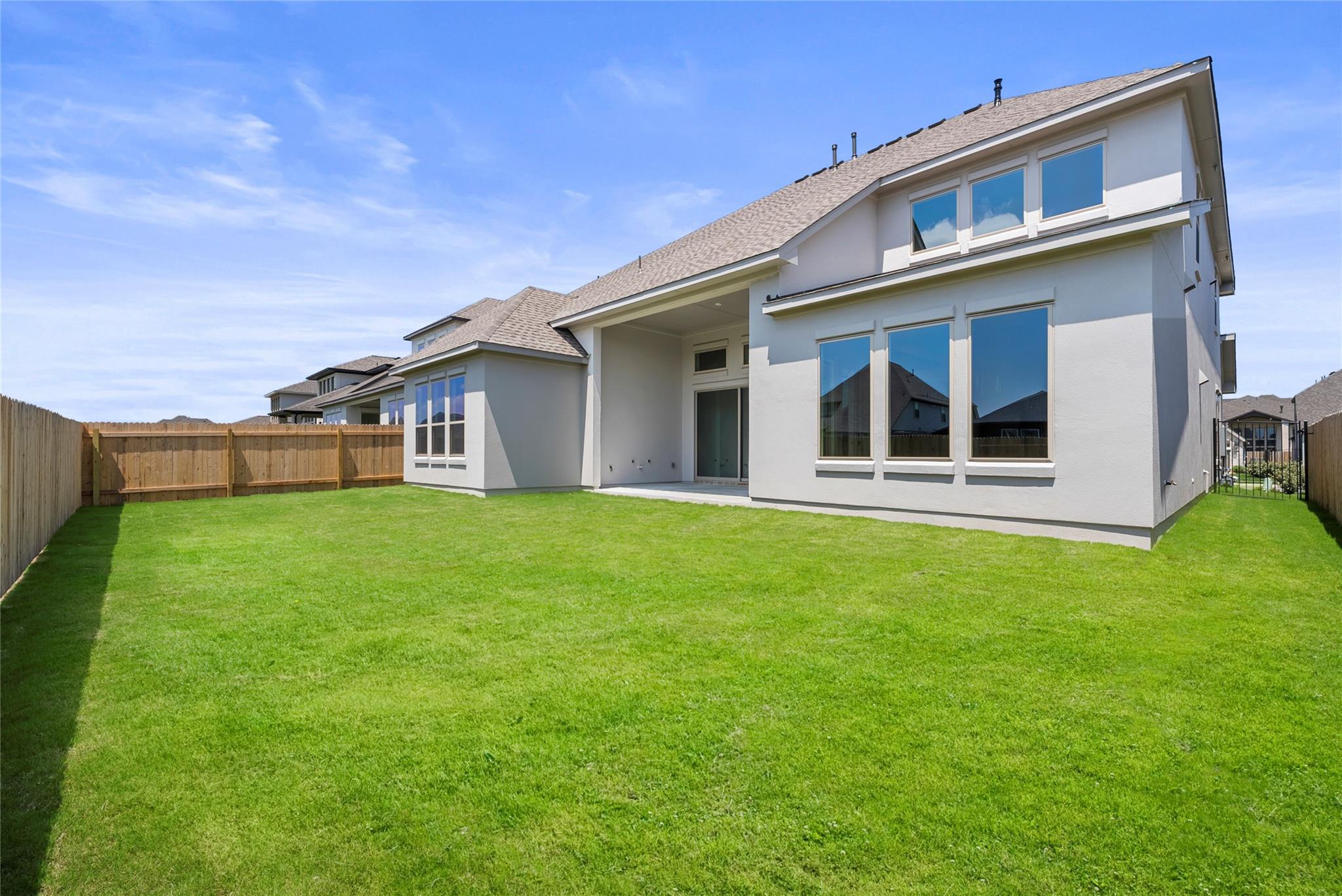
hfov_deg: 100.4
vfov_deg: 77.4
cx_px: 671
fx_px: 559
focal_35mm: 15
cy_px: 448
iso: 125
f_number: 11
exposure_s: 1/25
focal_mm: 15
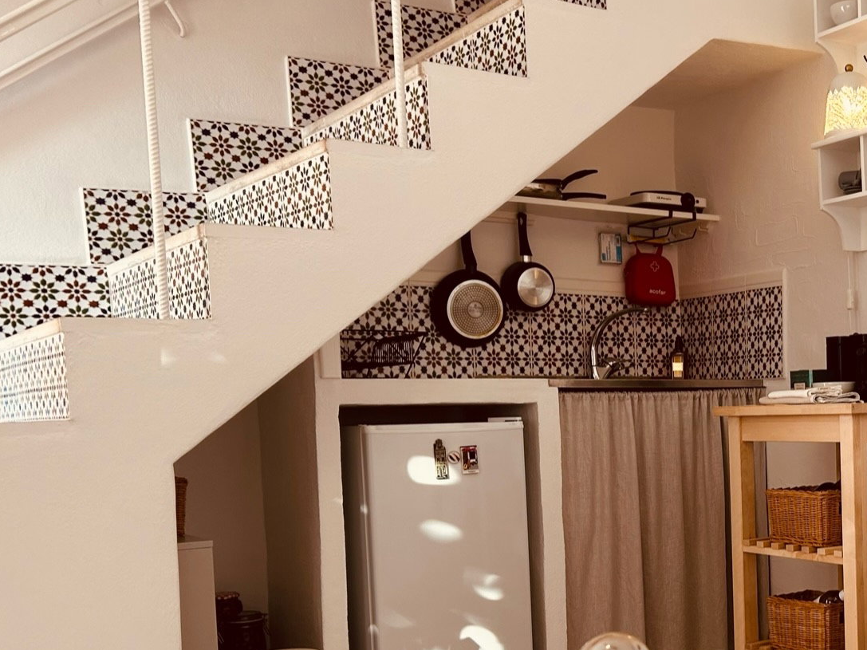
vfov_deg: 29.1
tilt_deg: -4.2
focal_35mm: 49
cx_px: 799
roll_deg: +1.5
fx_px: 1227
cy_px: 508
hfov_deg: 36.2
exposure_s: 1/121
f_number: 1.5
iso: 64
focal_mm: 5.7
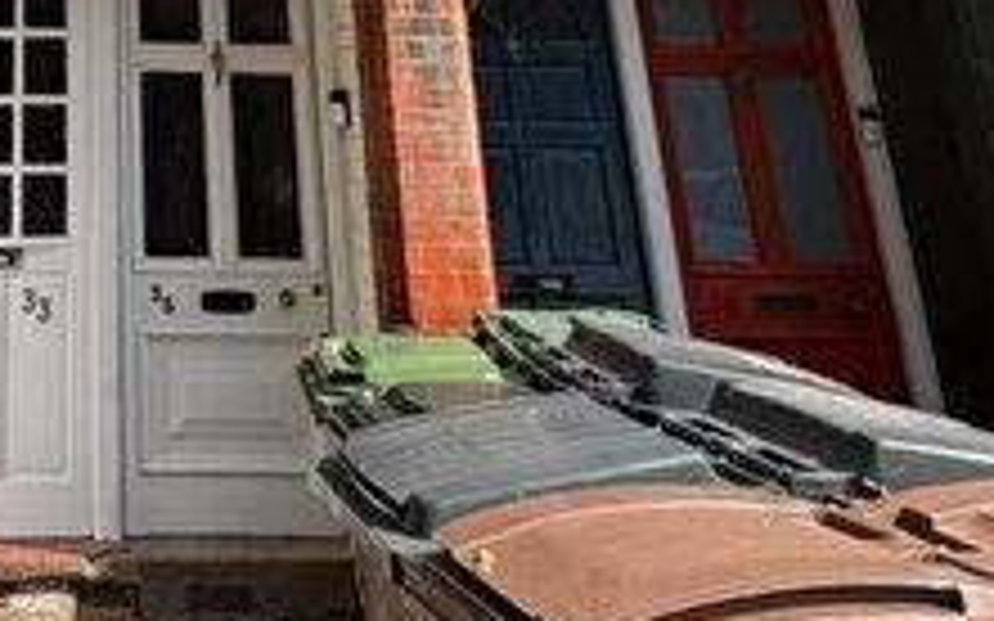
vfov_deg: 21.5
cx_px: 67
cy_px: -380
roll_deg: +0.4
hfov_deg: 39.1
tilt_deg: +21.6
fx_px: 1273
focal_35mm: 47
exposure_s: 1/770
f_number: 2.2
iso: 32
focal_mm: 2.22
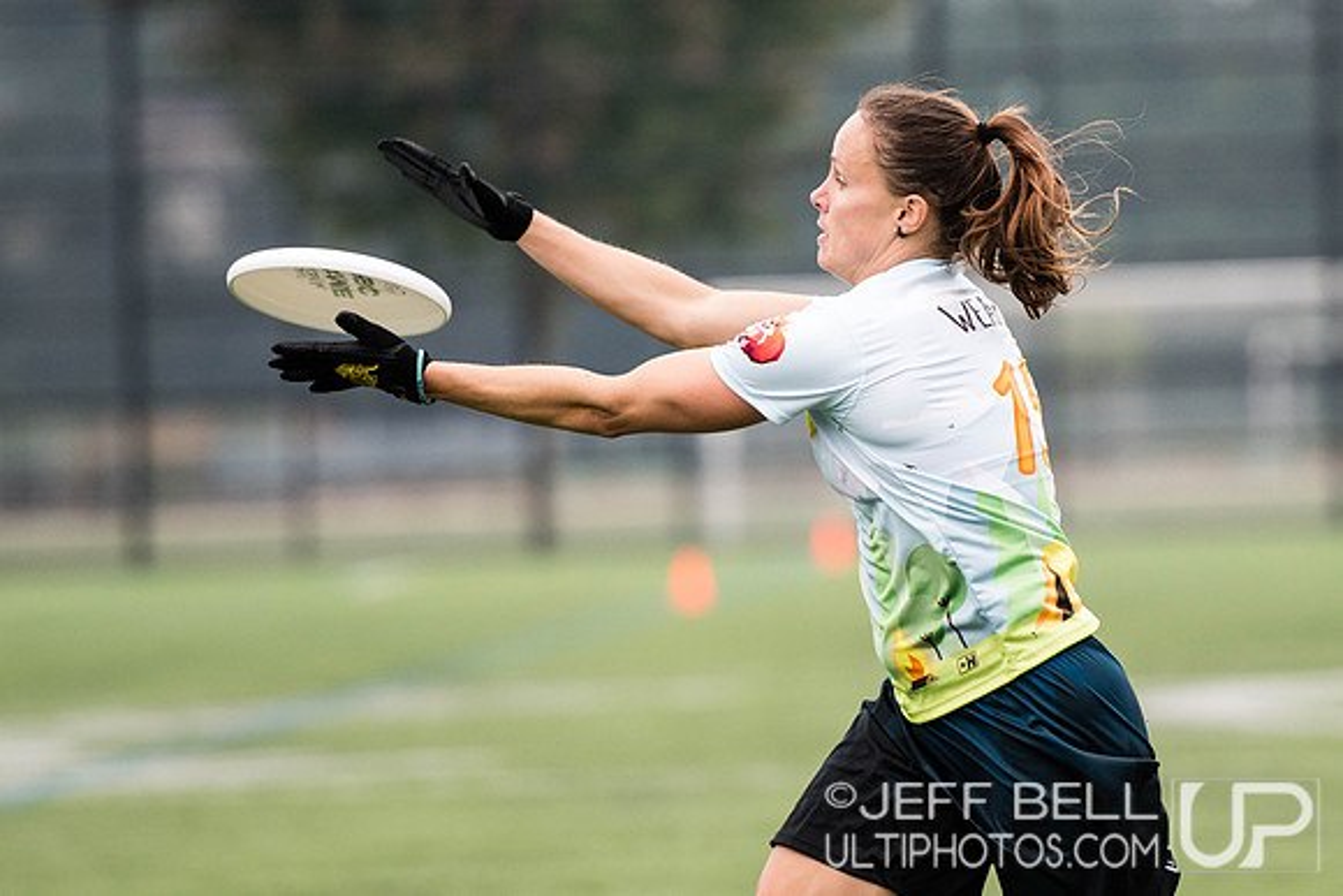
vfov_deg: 3.3
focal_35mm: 412
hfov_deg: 5.0
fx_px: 15377
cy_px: 444
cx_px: 859
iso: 500
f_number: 2.8
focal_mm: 200
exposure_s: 1/1250
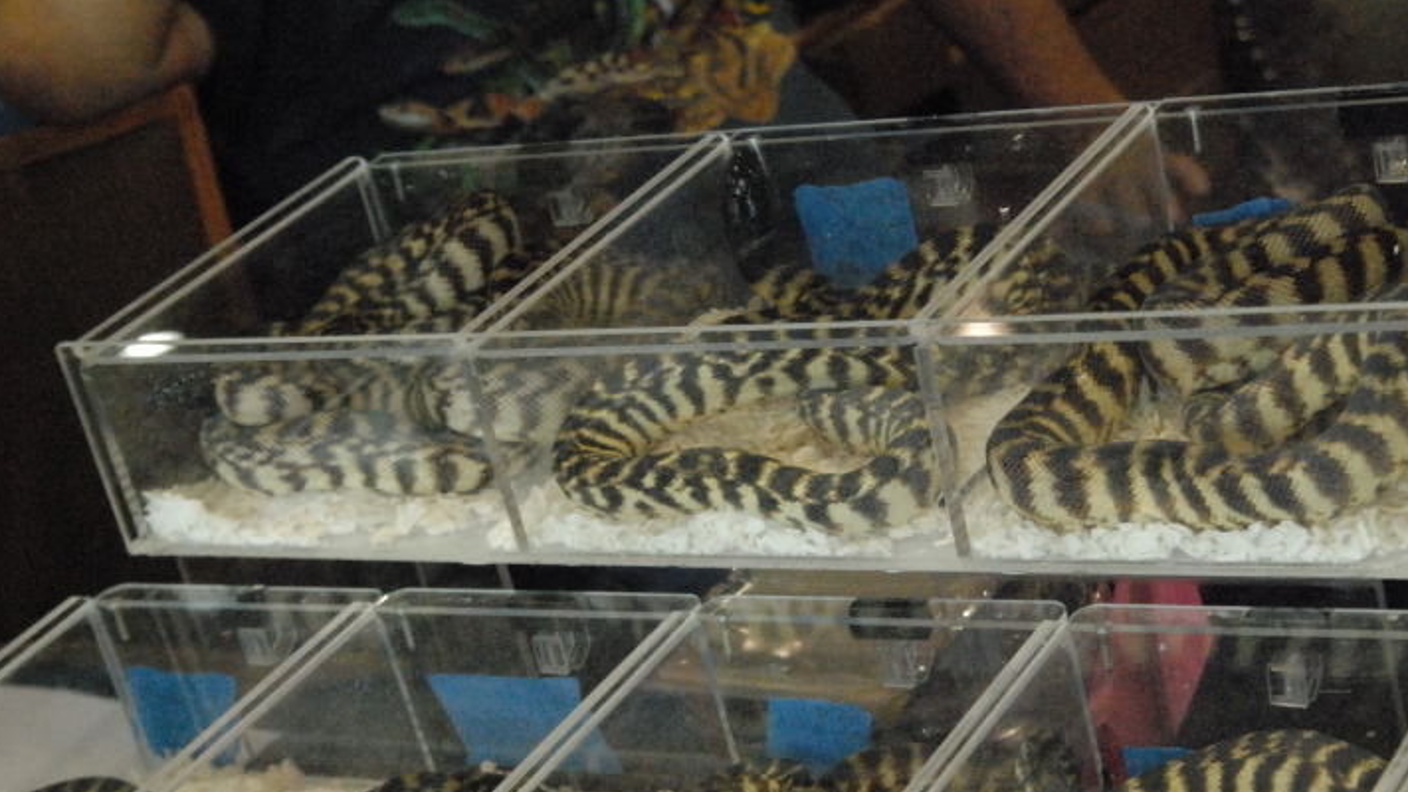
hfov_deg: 25.0
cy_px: 530
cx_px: 717
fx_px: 3174
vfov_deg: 14.2
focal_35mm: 85
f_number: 7.1
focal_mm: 48
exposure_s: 1/250
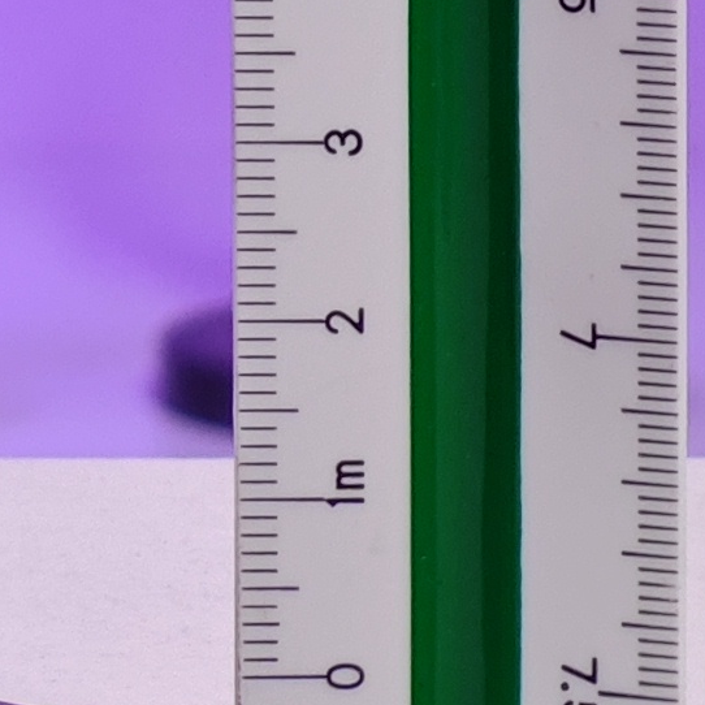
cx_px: -598
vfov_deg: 4.1
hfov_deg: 4.1
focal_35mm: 426
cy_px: -847
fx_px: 9816
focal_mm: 7.48
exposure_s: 1/17.8
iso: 400
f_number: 2.4
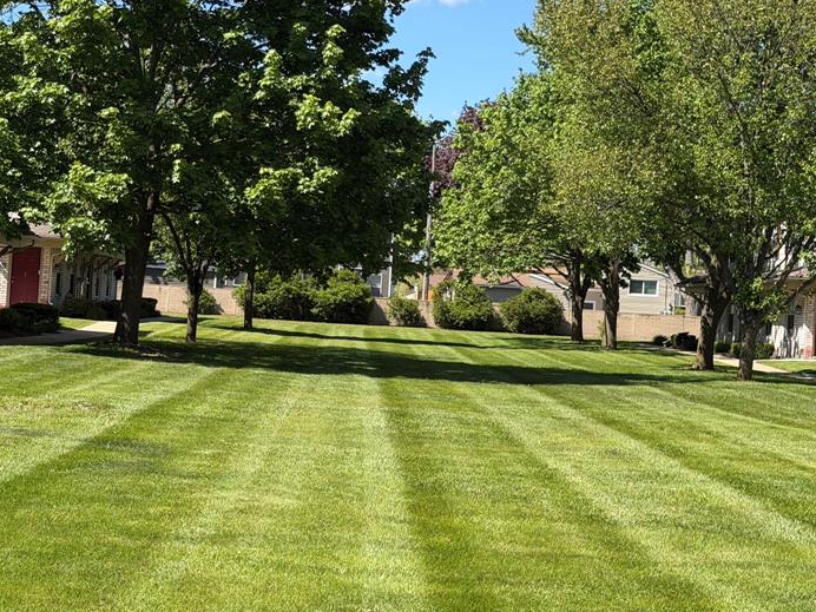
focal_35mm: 71
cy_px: 249
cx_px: 395
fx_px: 1674
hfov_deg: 27.4
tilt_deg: +2.2
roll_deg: -3.1
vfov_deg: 20.7
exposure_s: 1/2667
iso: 64
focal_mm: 6.76
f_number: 1.78
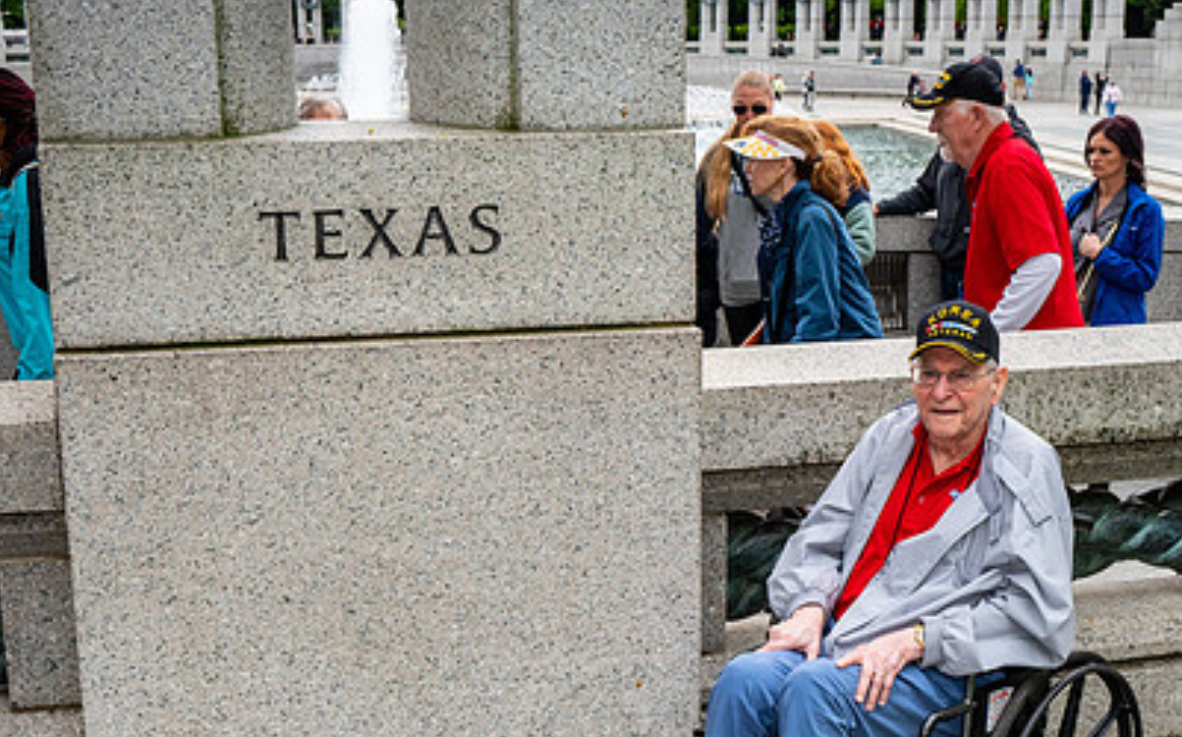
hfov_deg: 34.6
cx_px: 628
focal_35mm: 59
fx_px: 1899
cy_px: 560
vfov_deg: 21.7
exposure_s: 1/640
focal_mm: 40
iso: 1600
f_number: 8
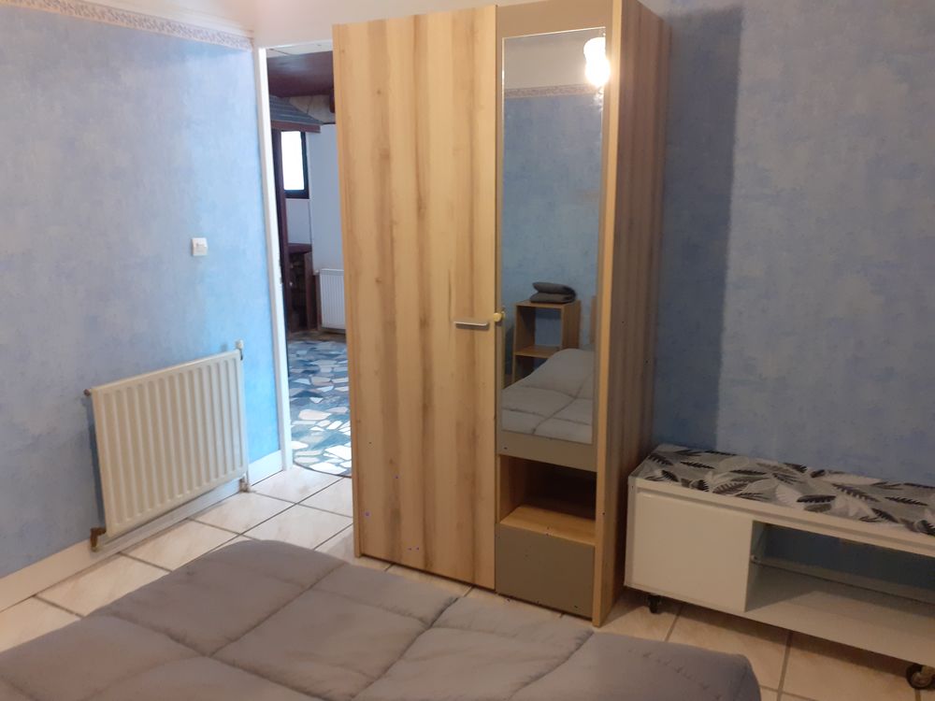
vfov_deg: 51.4
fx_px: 729
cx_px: 468
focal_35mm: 27
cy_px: 350
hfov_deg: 65.3
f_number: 1.9
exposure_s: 1/25
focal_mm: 3.6
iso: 250
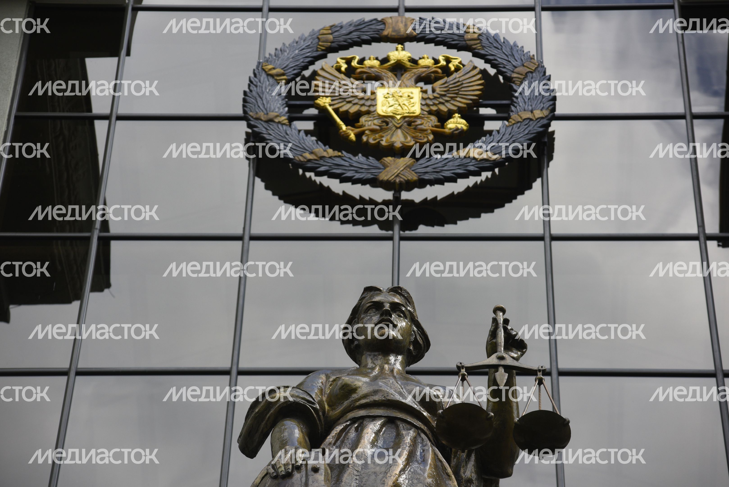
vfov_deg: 9.5
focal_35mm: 145
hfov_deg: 14.1
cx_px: 364
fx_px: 2937
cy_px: 244
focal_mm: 145
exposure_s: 1/1000
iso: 400
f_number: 7.1
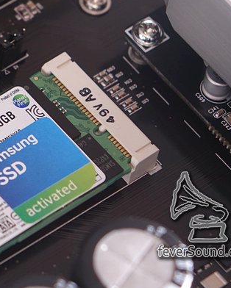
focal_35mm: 383
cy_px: 94
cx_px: -21
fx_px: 3271
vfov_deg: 5.0
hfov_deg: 4.0
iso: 800
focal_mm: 73.19
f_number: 4
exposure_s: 1/200
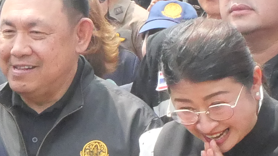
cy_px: 230
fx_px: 1695
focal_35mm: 230
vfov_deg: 5.2
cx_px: -86
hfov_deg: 9.2
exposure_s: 1/800
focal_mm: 18
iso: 3200
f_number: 11
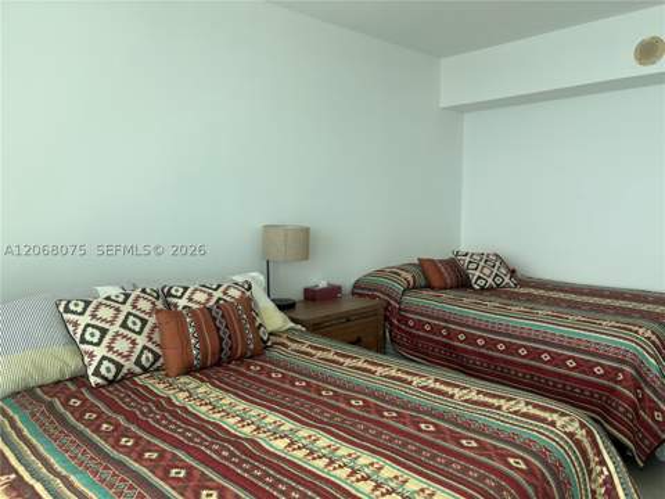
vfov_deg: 53.1
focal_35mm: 26
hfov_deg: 67.3
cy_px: 250
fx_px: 499
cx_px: 332
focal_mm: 5.96
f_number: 1.6
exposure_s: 1/475
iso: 50
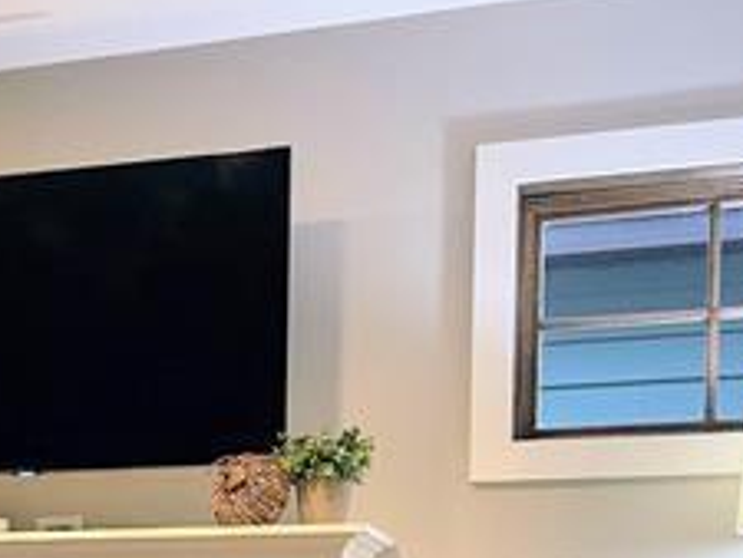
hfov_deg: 24.7
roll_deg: -0.1
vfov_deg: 18.5
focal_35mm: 74
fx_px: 1589
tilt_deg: -3.9
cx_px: -53
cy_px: 723
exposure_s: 1/60
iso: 320
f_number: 1.6
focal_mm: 4.2
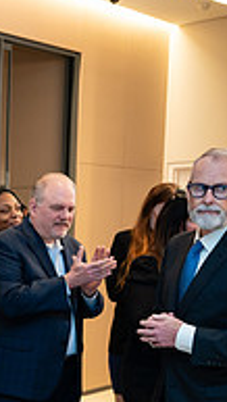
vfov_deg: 26.5
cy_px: 337
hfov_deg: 13.6
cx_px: -208
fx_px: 832
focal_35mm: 78
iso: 500
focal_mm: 24
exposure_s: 1/200
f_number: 3.2
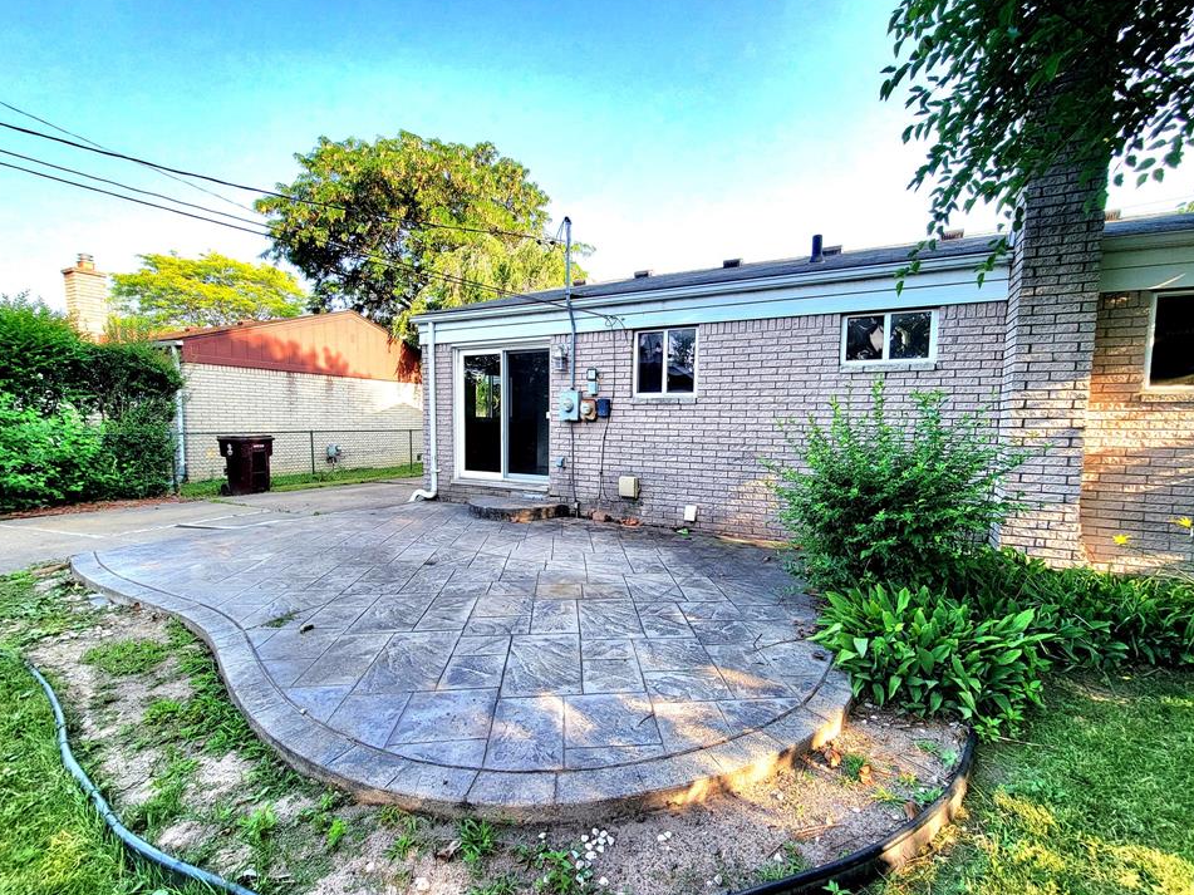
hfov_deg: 102.0
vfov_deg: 85.6
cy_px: 463
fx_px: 483
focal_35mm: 14
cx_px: 623
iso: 50
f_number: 2.2
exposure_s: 1/435
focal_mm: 2.2
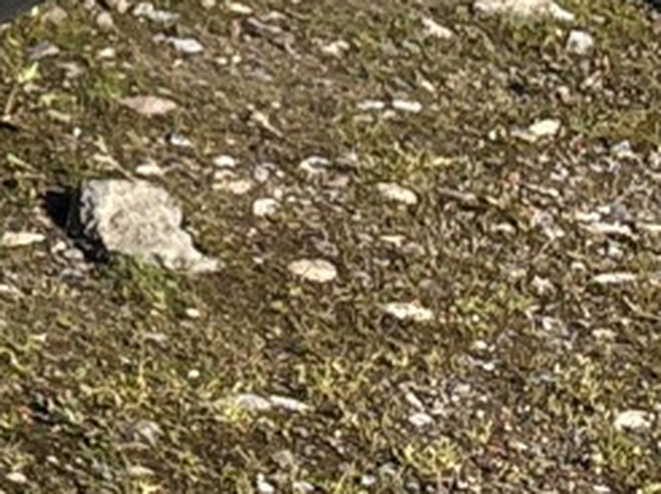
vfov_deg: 7.2
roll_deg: +0.7
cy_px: -252
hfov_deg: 8.3
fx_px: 3873
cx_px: -1317
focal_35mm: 203
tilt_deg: -14.1
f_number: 1.6
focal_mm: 5.96
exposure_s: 1/2342
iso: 50
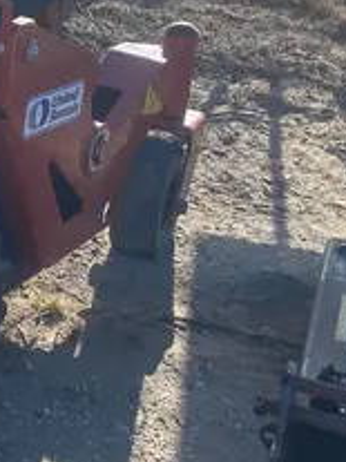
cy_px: 30
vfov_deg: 20.8
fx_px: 1227
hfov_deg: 14.9
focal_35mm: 92
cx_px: -170
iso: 32
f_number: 1.8
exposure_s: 1/2463
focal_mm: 4.25
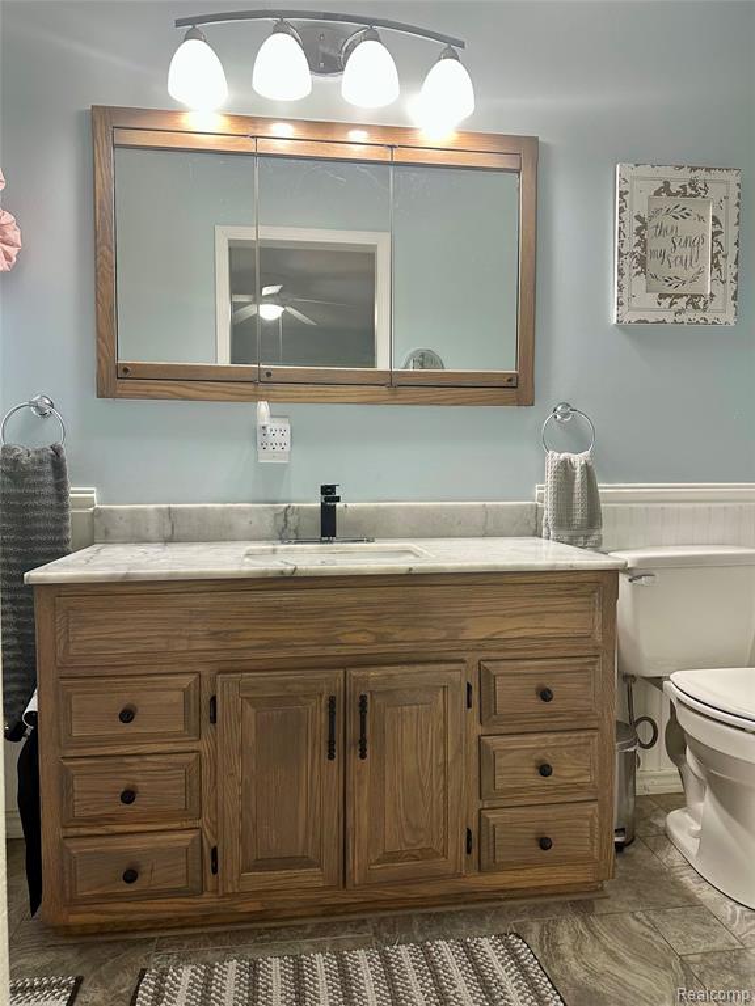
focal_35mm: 24
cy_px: 503
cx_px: 378
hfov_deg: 56.8
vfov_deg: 71.6
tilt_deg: -1.9
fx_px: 698
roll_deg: +0.1
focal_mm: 6.86
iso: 200
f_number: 1.78
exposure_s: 1/120
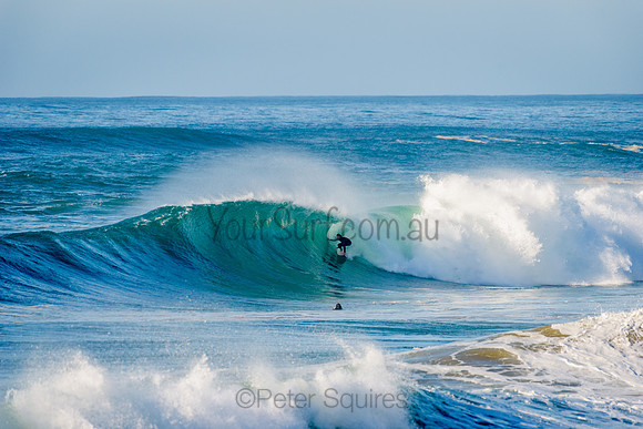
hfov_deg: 4.1
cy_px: 214
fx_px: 8932
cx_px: 322
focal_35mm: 500
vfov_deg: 2.8
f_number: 5.6
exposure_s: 1/1600
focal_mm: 500
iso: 200
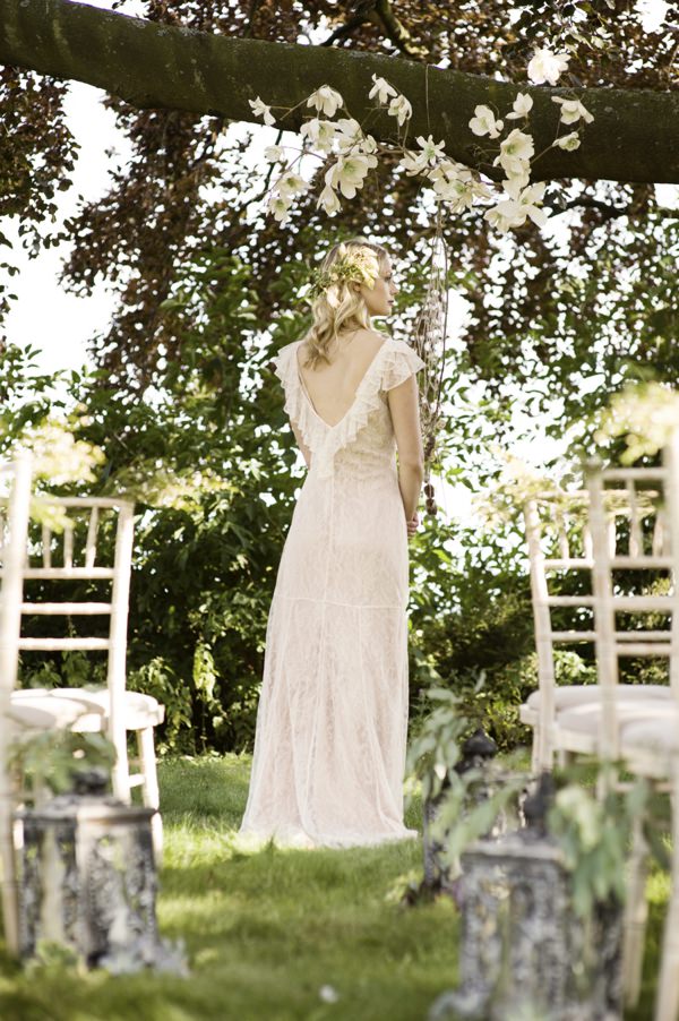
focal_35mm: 85
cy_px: 510
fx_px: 2408
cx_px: 340
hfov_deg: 16.0
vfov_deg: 23.9
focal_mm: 85
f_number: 3.2
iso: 500
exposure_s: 1/800
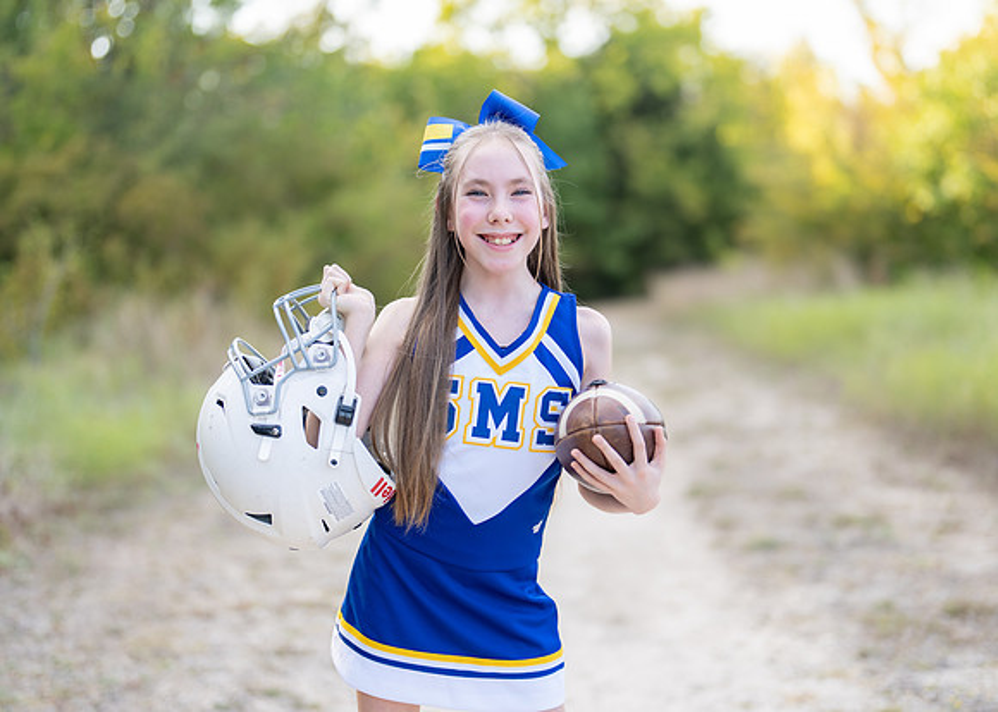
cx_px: 520
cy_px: 353
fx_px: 1672
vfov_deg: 24.1
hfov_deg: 33.2
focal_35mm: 59
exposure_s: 1/1000
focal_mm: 50
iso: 100
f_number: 1.2
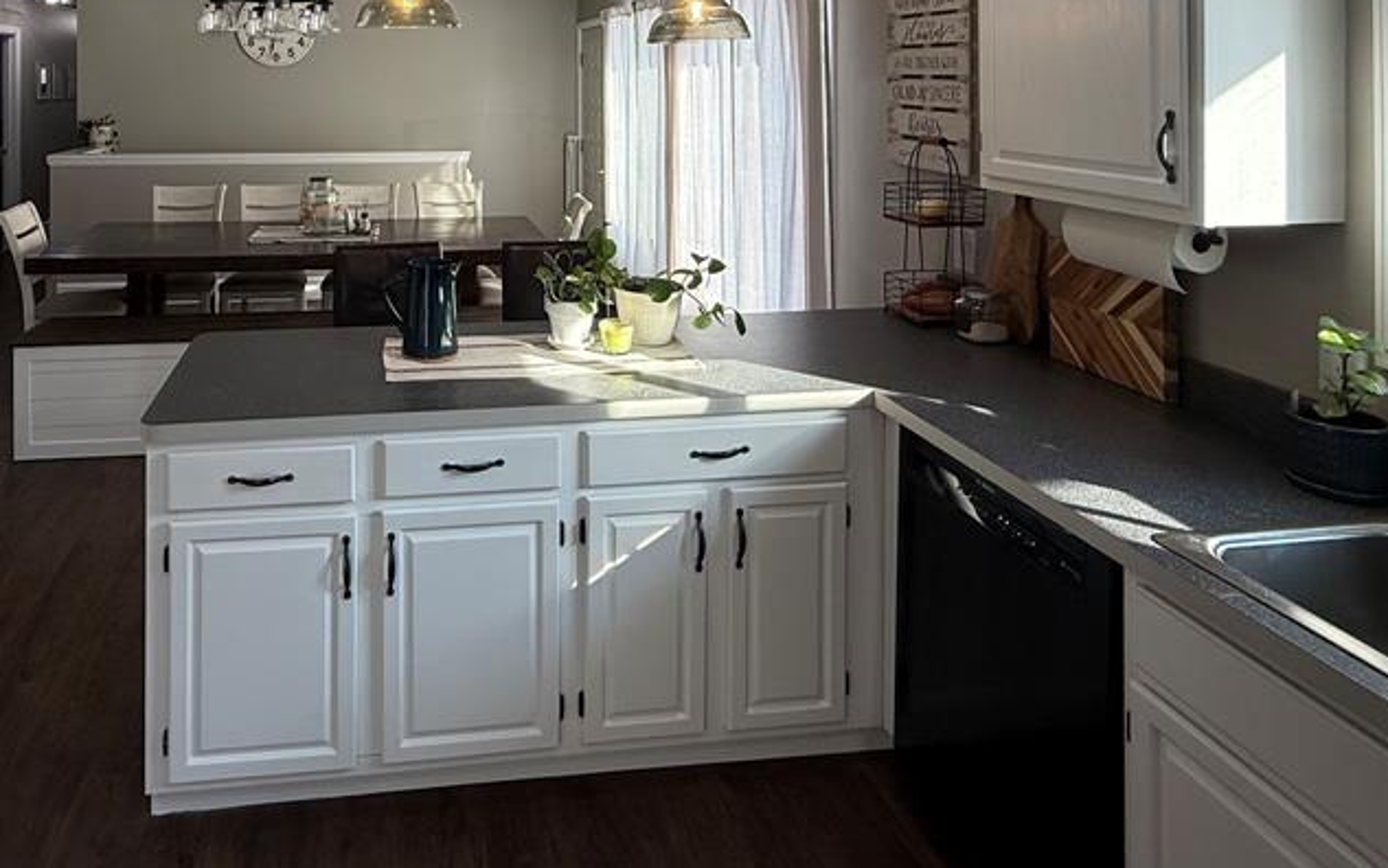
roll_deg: +0.3
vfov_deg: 46.0
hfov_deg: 73.1
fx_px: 908
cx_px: 491
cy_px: 81
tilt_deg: +0.4
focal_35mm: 24
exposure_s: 1/120
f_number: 2.2
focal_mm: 2.22
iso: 100
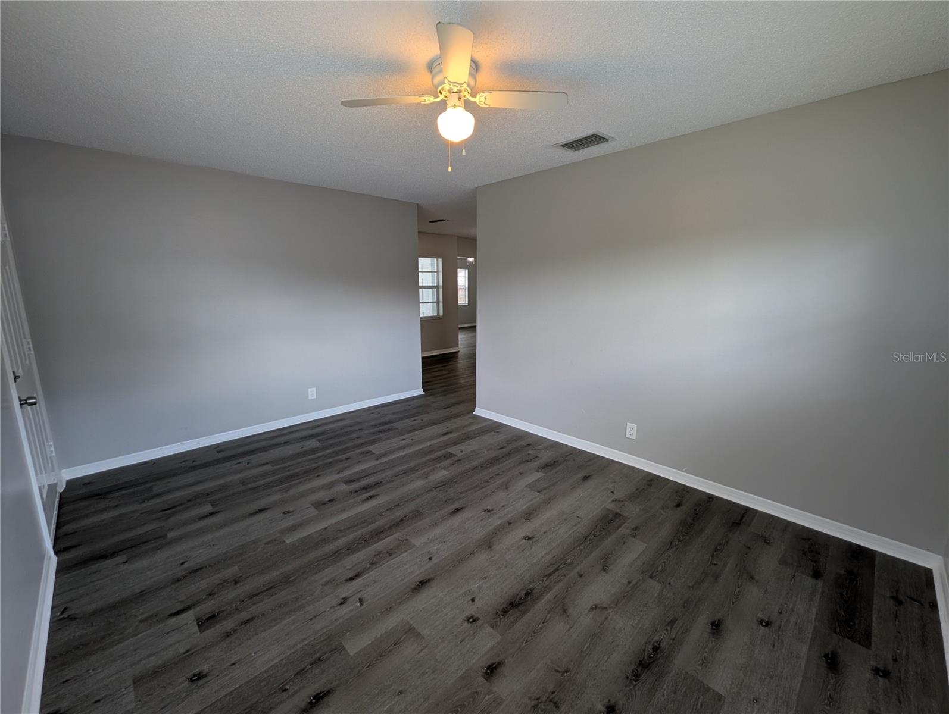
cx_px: 474
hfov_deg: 106.1
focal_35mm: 13
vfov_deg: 90.1
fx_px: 357
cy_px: 357
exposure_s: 1/24
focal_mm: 1.95
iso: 48
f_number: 2.2
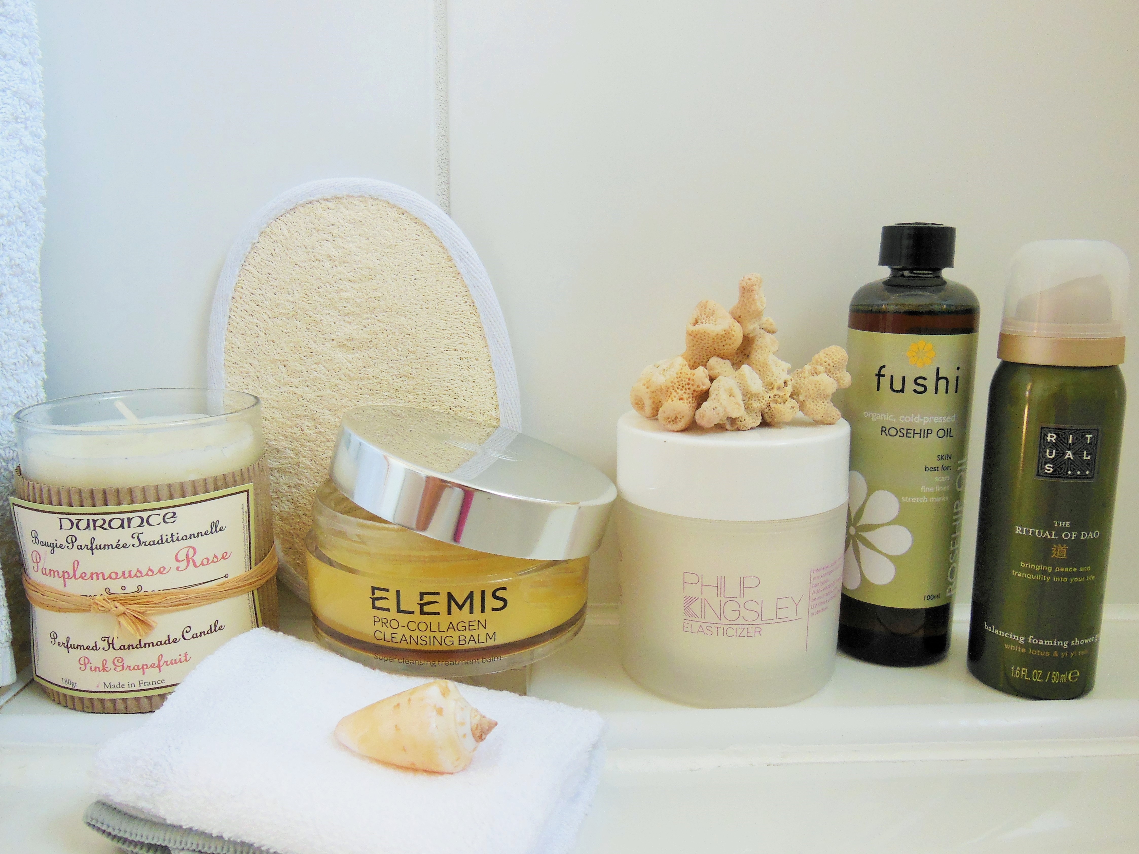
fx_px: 954
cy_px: 427
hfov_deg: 61.7
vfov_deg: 48.2
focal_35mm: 29
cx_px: 570
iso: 250
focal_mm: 5.2
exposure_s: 1/30
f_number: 3.7
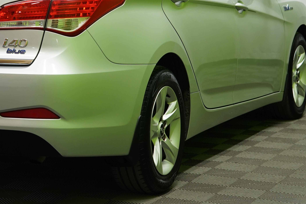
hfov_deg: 15.0
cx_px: 46
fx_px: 1156
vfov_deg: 10.0
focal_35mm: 136
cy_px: 31
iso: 500
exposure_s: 1/20
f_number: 5.6
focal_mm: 63
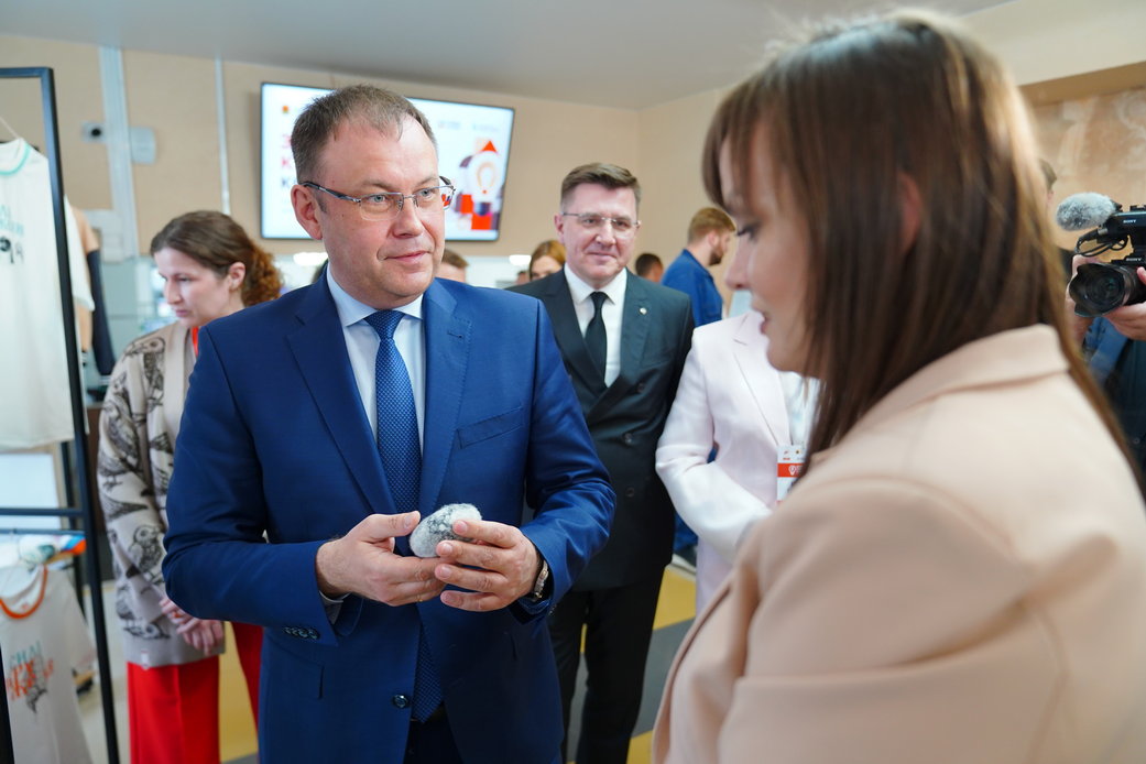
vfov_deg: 53.1
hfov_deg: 73.7
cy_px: 382
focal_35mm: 24
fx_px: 764
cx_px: 573
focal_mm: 24
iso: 2000
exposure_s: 1/100
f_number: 2.8
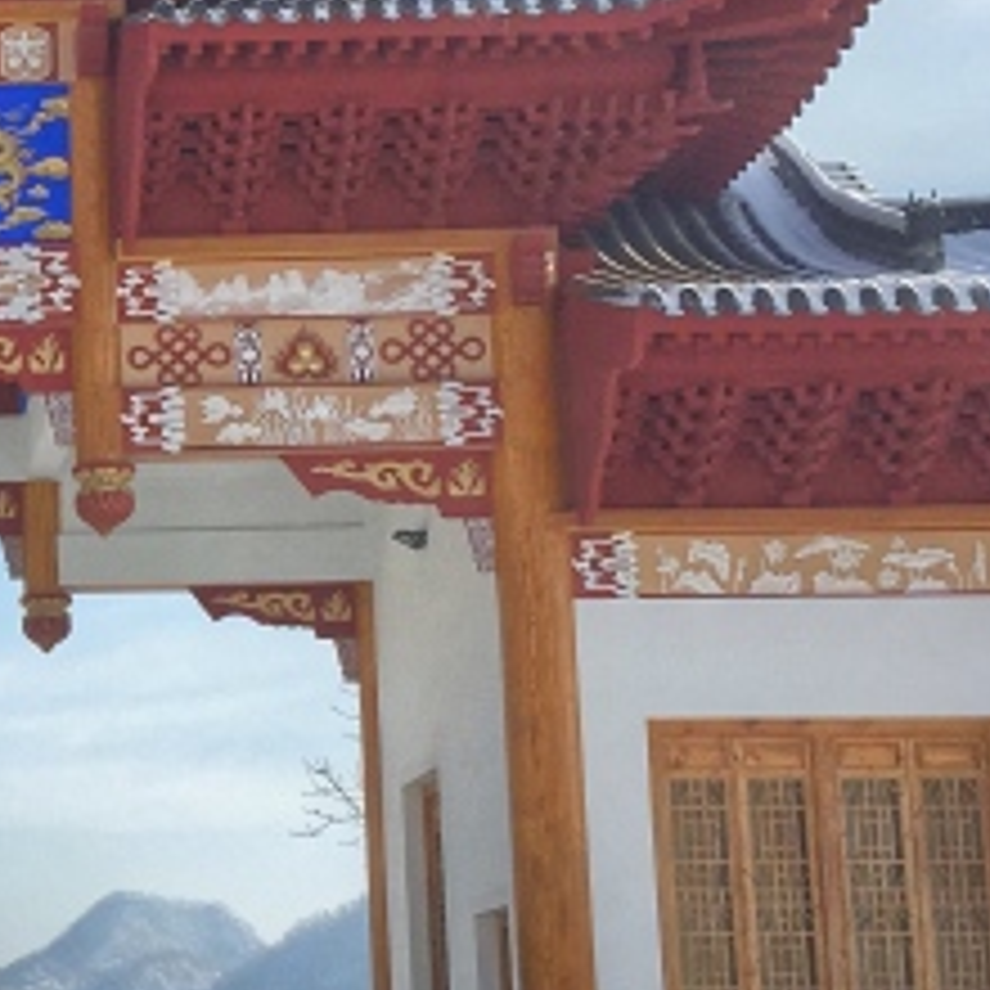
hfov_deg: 17.5
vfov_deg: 18.7
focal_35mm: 93
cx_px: -306
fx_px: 3009
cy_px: 554
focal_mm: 4.15
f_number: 2.2
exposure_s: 1/2564
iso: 25
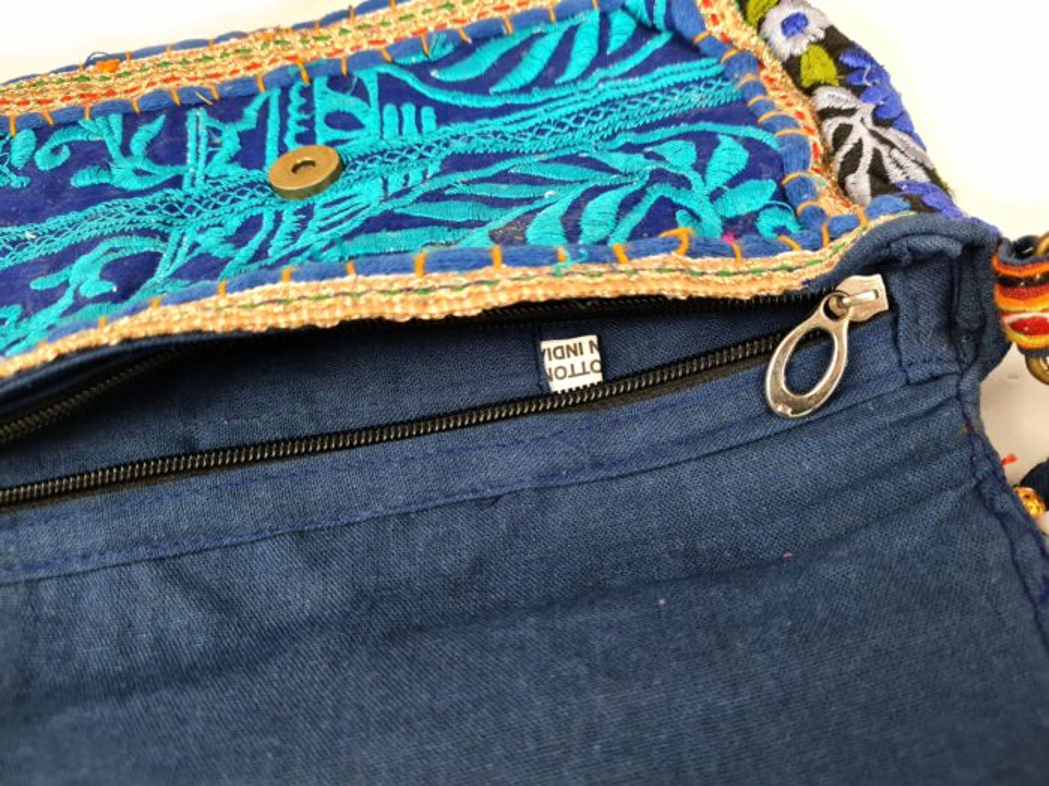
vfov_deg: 53.1
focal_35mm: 26
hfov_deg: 67.3
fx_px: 788
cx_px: 524
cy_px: 393
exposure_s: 1/120
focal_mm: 5.4
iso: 200
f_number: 1.8
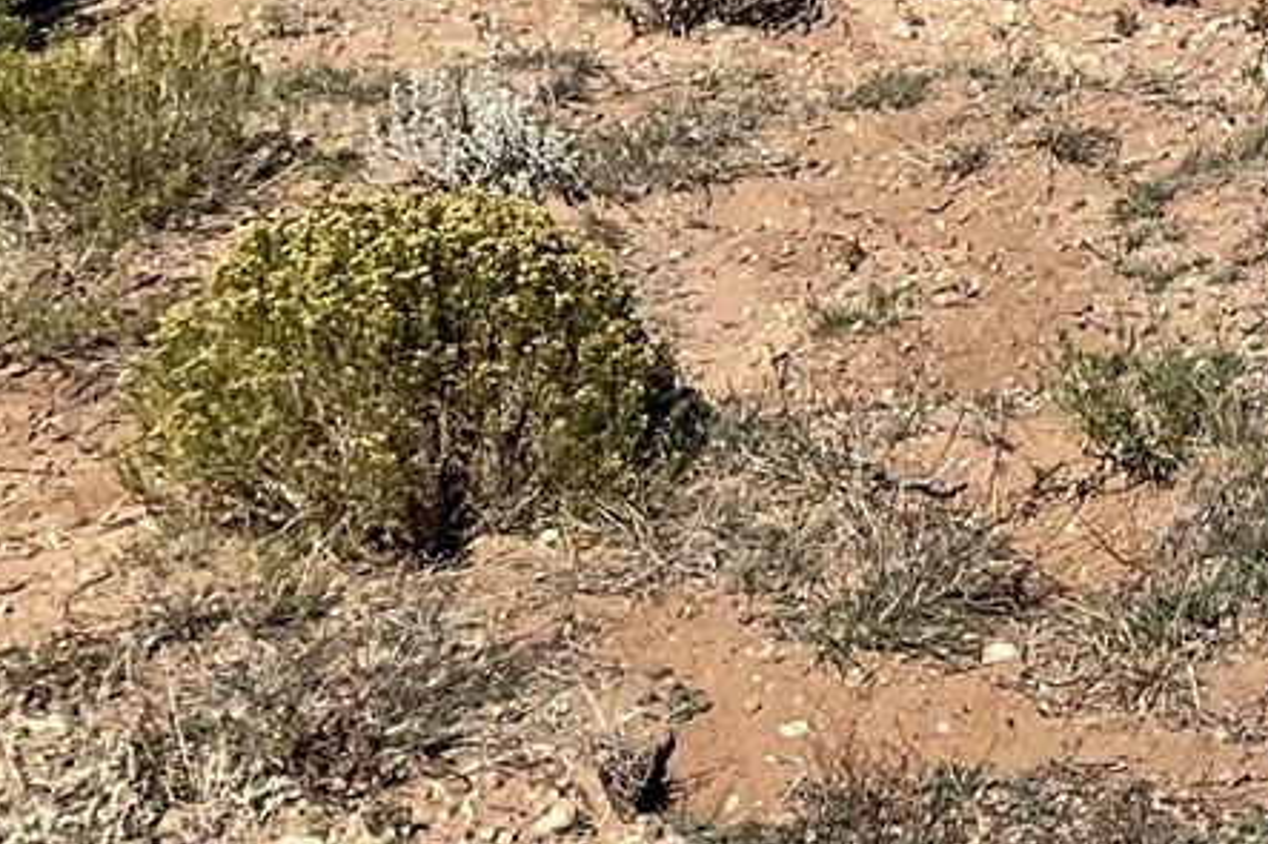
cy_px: -870
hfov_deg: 16.2
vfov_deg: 11.3
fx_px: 3838
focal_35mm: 109
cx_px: 2181
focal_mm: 3
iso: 16
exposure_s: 1/3125
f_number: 1.8
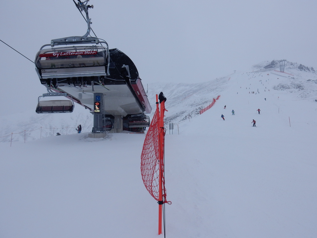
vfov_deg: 46.8
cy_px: 119
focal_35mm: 30
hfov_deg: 60.0
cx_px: 158
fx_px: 275
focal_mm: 5.4
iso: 125
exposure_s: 1/1000
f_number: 4
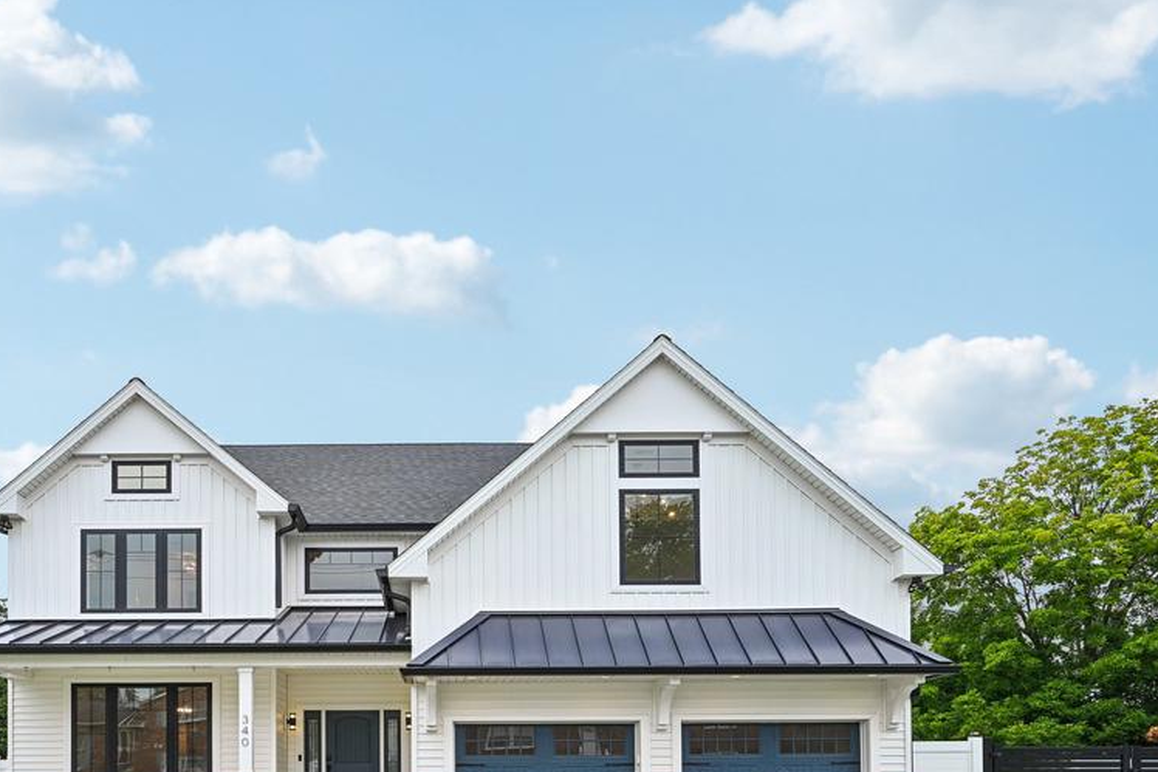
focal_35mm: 27
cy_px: 497
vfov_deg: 47.9
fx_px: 858
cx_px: 429
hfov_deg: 66.9
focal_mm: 19.5
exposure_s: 1/640
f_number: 8
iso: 800
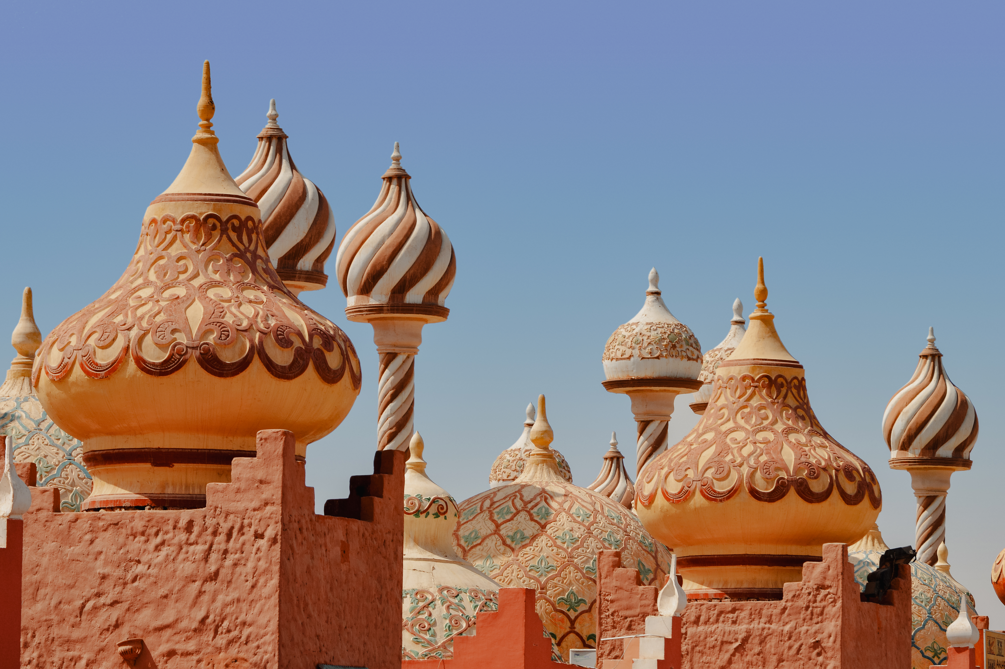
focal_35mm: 170
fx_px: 4742
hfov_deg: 12.1
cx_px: 498
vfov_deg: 8.1
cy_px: 335
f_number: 10
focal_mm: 112
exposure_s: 1/640
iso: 100
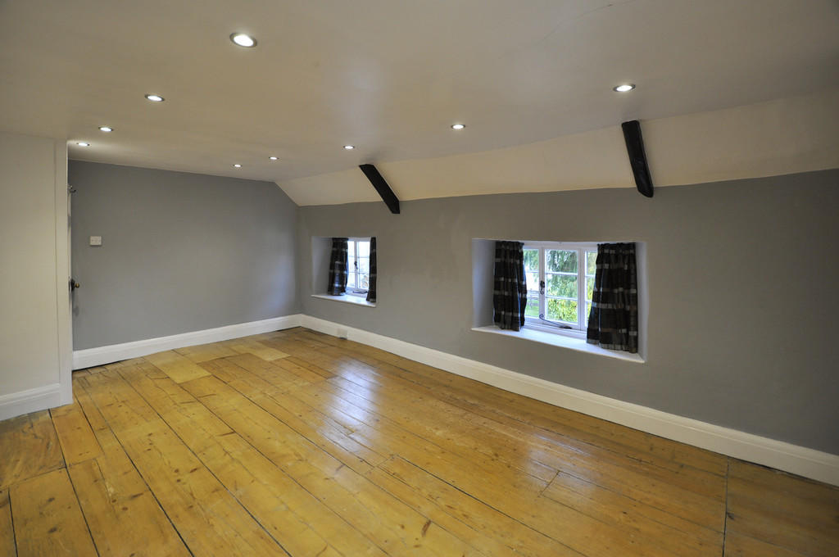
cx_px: 420
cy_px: 278
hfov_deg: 100.5
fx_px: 349
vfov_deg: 77.2
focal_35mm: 15
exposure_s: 1/60
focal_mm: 10
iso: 450
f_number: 4
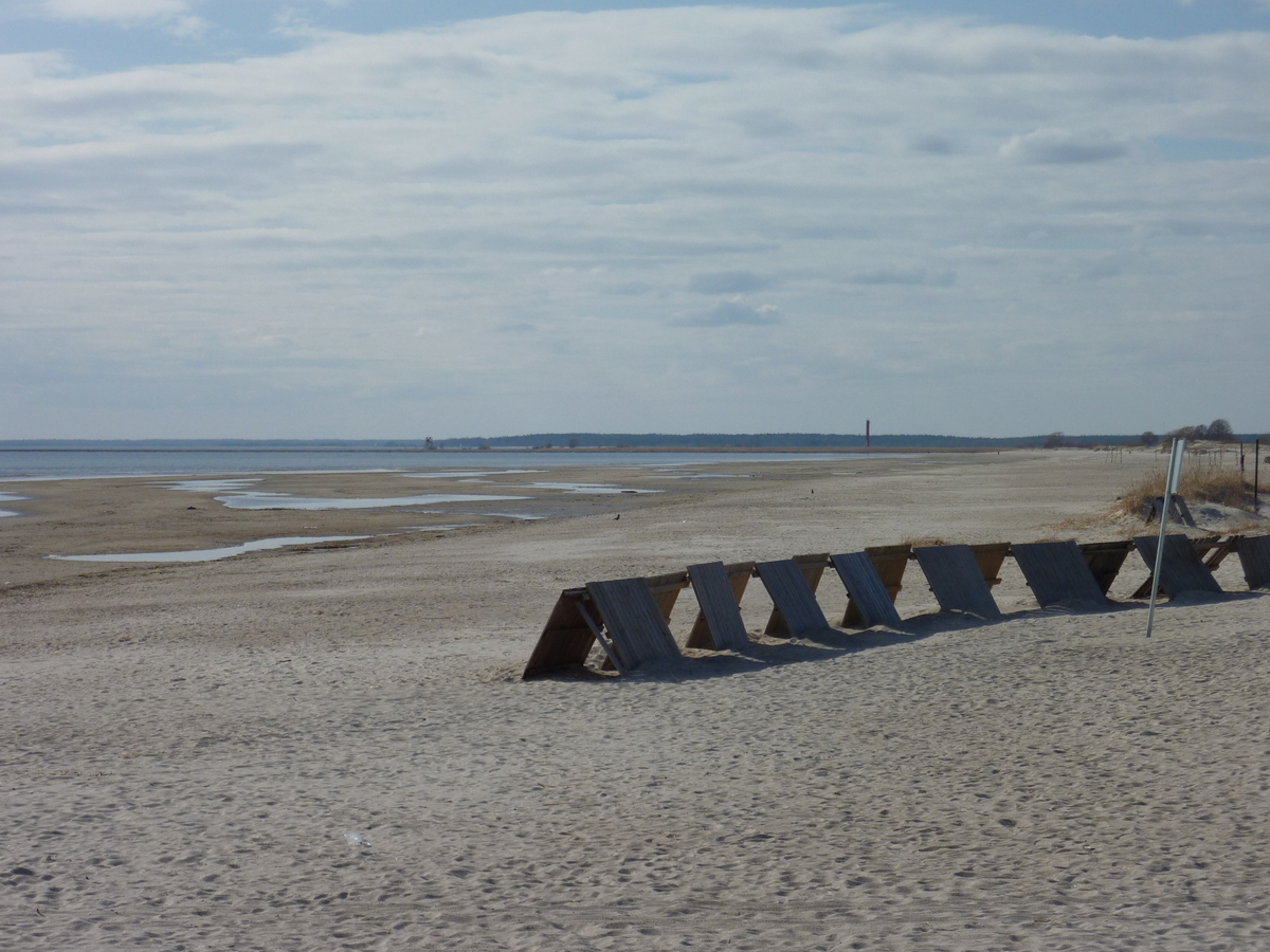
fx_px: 3302
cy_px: 476
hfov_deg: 21.8
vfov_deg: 16.4
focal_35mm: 90
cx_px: 635
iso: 80
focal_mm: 14.7
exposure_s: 1/1000
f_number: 5.6
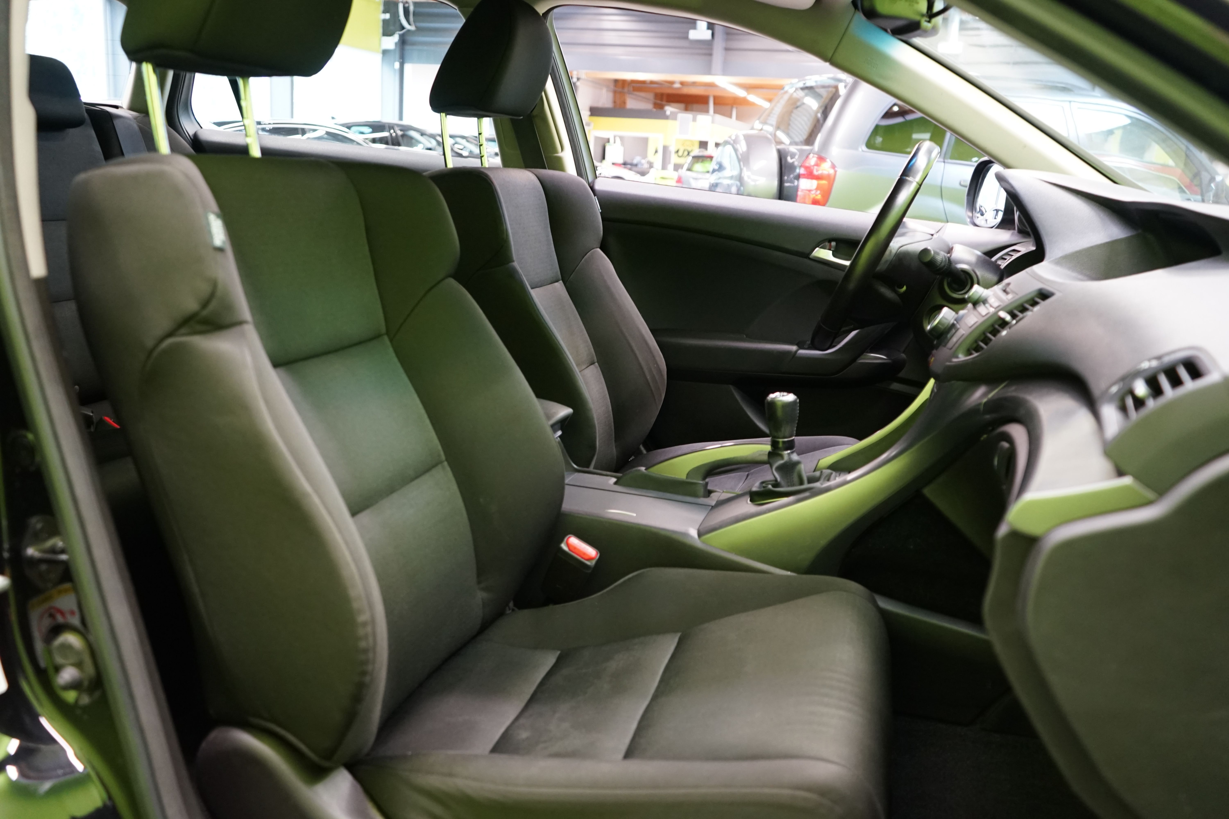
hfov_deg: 60.3
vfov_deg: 42.3
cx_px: 614
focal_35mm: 31
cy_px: 410
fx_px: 1058
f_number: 4
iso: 2000
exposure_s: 1/20
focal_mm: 31
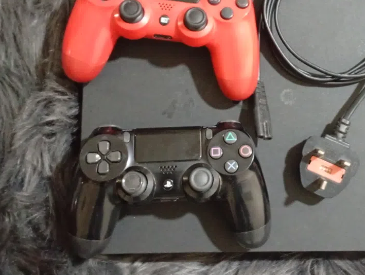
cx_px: 257
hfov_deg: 29.5
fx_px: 686
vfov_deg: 22.5
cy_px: 77
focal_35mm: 65
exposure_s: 1/13.3
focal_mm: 3.98
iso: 3728
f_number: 1.8
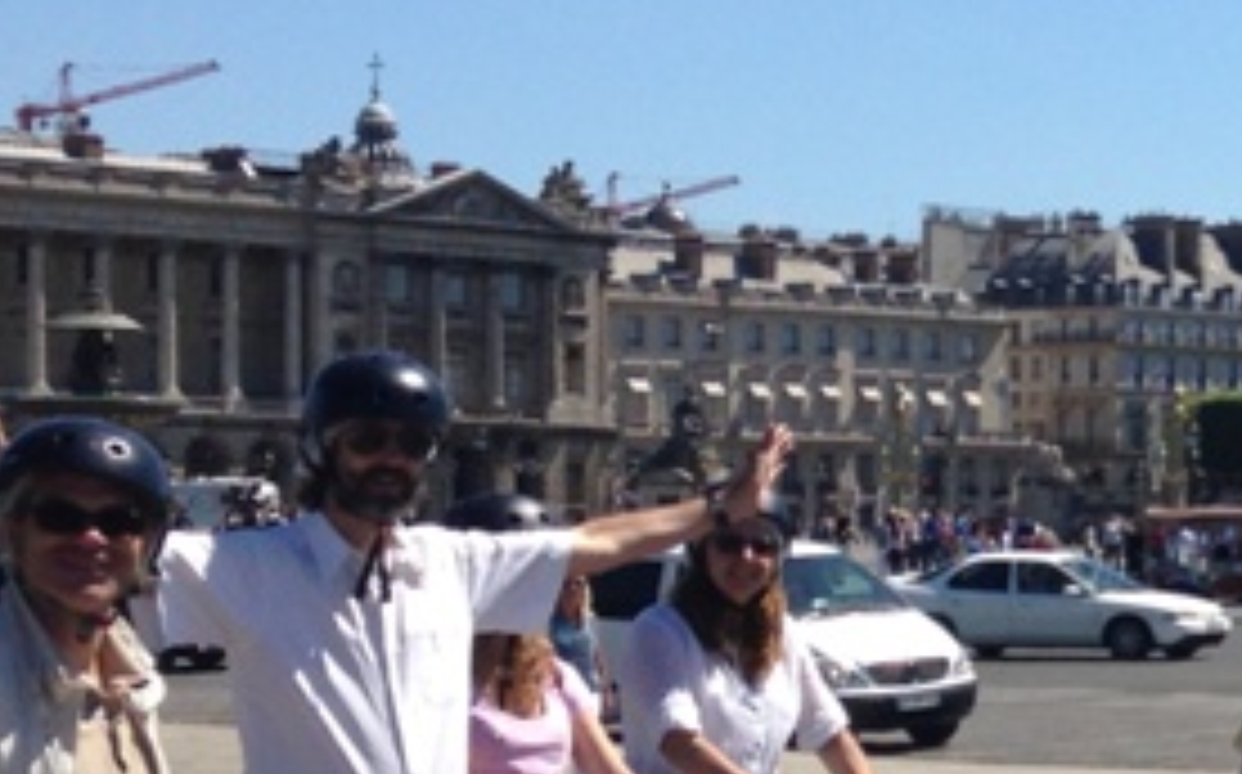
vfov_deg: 10.0
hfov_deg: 14.8
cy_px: 590
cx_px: 1944
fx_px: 4397
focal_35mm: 130
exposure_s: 1/1869
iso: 50
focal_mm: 4.12
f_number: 2.4
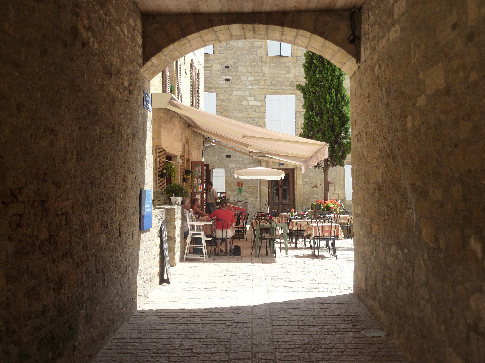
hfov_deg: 46.8
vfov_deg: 36.0
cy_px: 182
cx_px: 242
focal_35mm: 40
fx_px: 560
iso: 125
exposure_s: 1/250
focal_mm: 6.5
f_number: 4
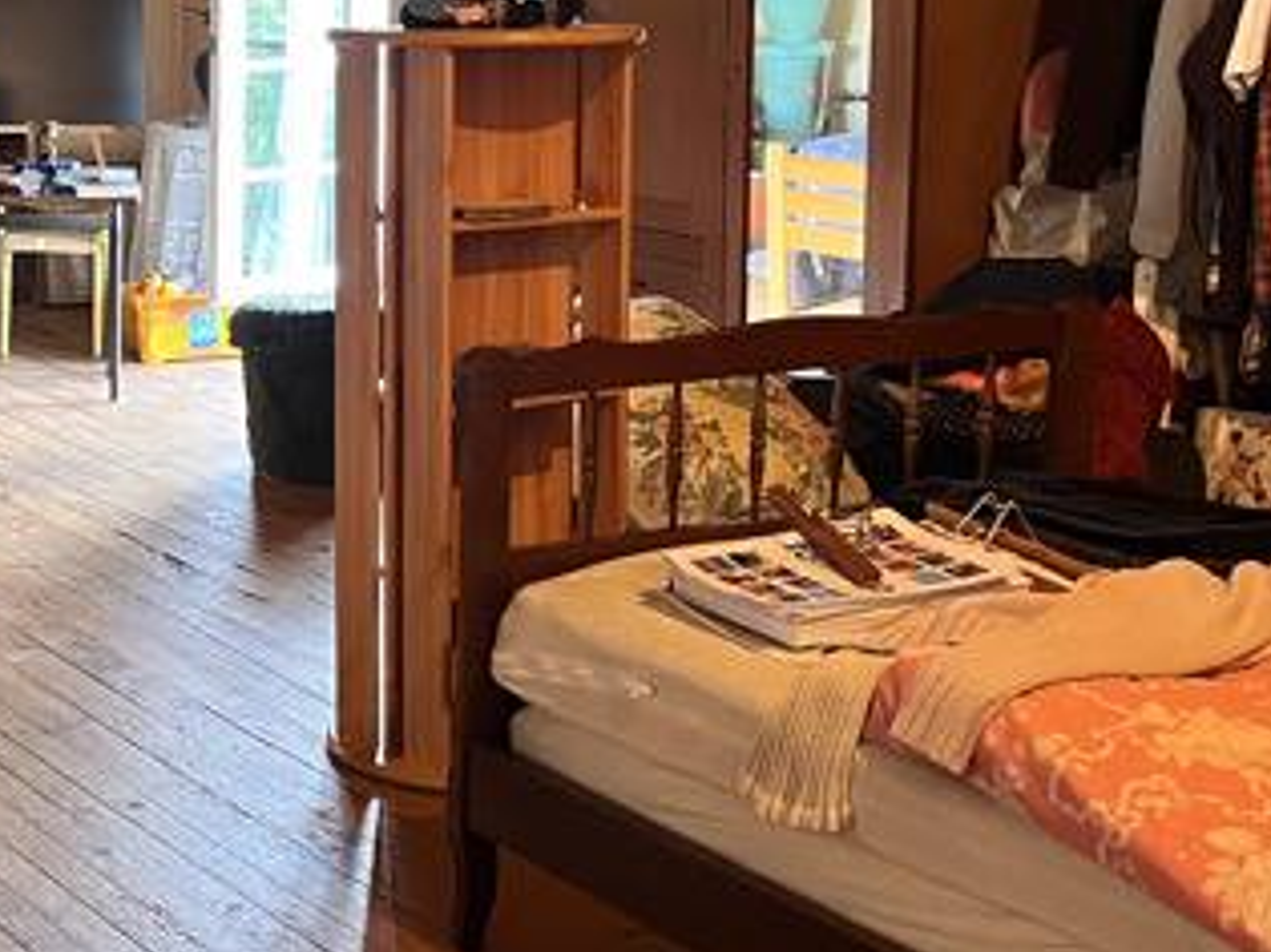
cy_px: 266
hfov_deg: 28.6
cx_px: 206
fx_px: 2422
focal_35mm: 66
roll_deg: -0.2
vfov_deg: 22.1
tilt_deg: -7.9
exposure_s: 1/33
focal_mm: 5.1
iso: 400
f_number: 1.6
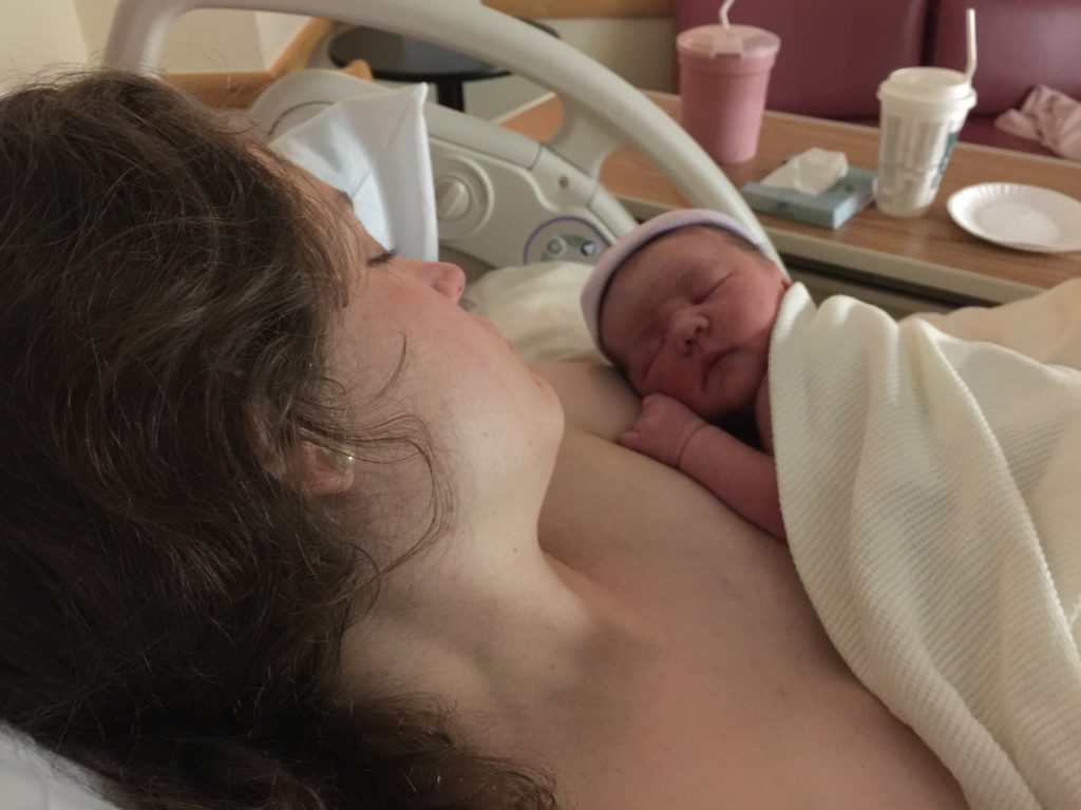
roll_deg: +0.5
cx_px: 540
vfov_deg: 48.2
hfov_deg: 61.7
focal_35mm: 29
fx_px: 906
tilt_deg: -34.4
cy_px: 405
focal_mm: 4.15
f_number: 2.2
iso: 160
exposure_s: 1/4
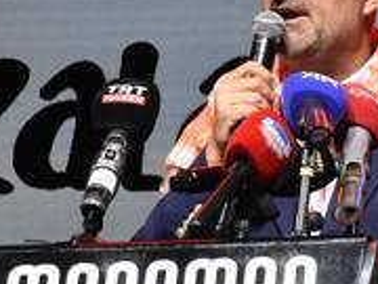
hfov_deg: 5.9
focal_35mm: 337
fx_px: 3680
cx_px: 282
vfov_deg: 4.4
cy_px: 19
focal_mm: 80
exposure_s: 1/500
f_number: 11
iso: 3200
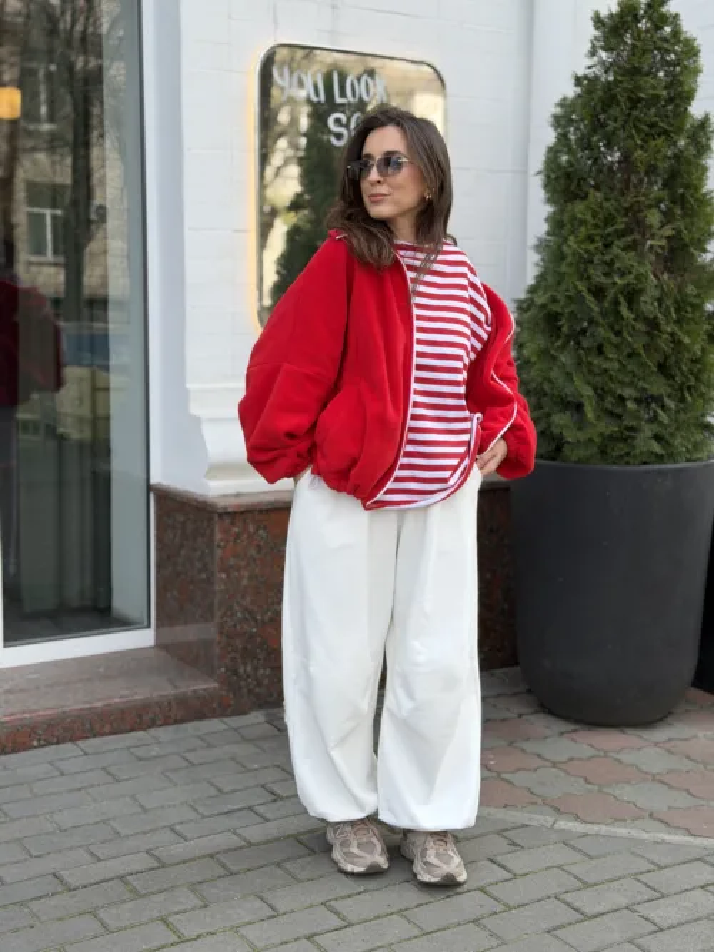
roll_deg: -0.1
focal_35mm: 48
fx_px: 1321
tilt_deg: -7.8
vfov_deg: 39.7
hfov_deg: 30.3
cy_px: 476
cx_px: 357
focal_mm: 6.76
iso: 64
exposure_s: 1/1070
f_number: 1.78
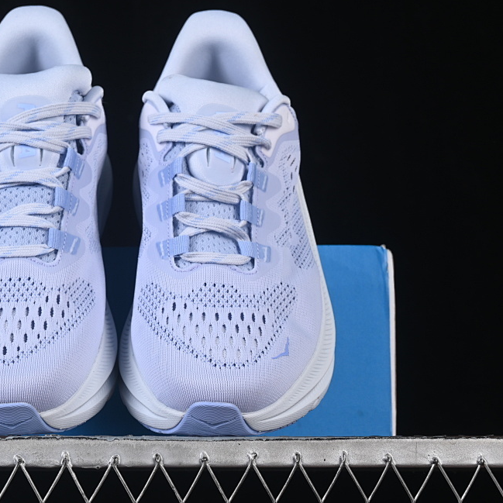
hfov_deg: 16.3
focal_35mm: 106
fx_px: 1743
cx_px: 126
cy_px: 263
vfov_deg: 16.4
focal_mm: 50
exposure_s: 1/80
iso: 160
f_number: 8
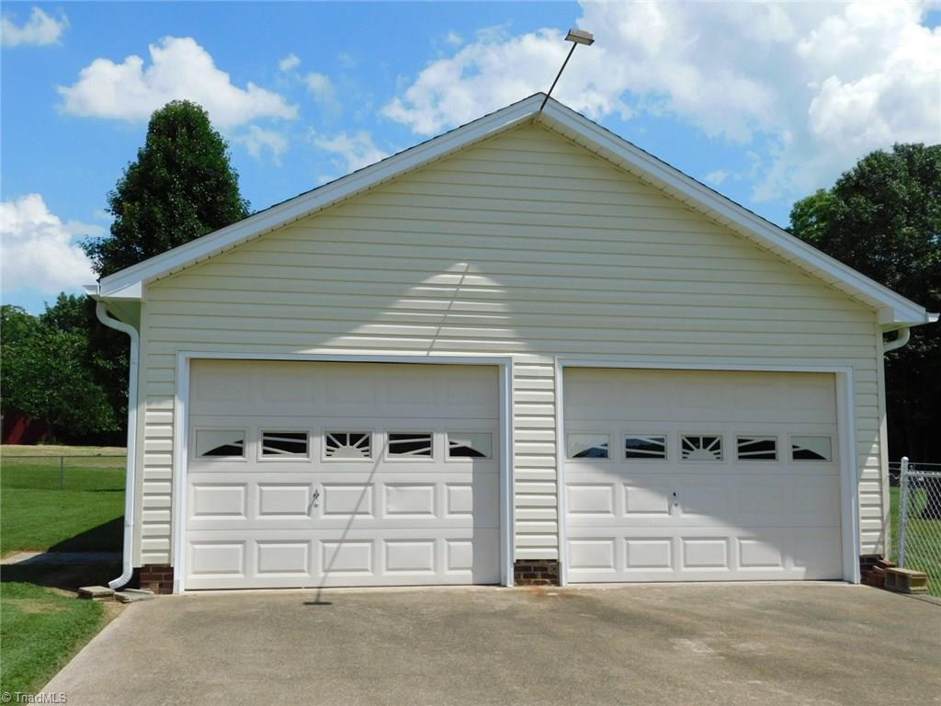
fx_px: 979
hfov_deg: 51.4
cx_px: 470
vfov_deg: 39.7
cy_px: 353
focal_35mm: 36
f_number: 7
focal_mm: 6.3
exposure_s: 1/500
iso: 125
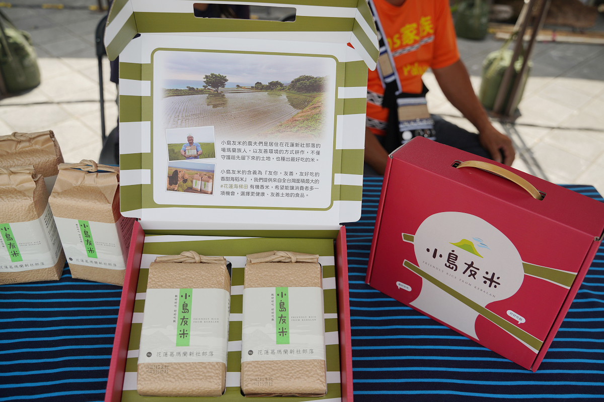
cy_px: 201
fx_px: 503
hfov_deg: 61.9
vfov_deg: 43.6
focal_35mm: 30
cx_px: 302
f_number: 4.5
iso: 100
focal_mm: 30
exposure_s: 1/200
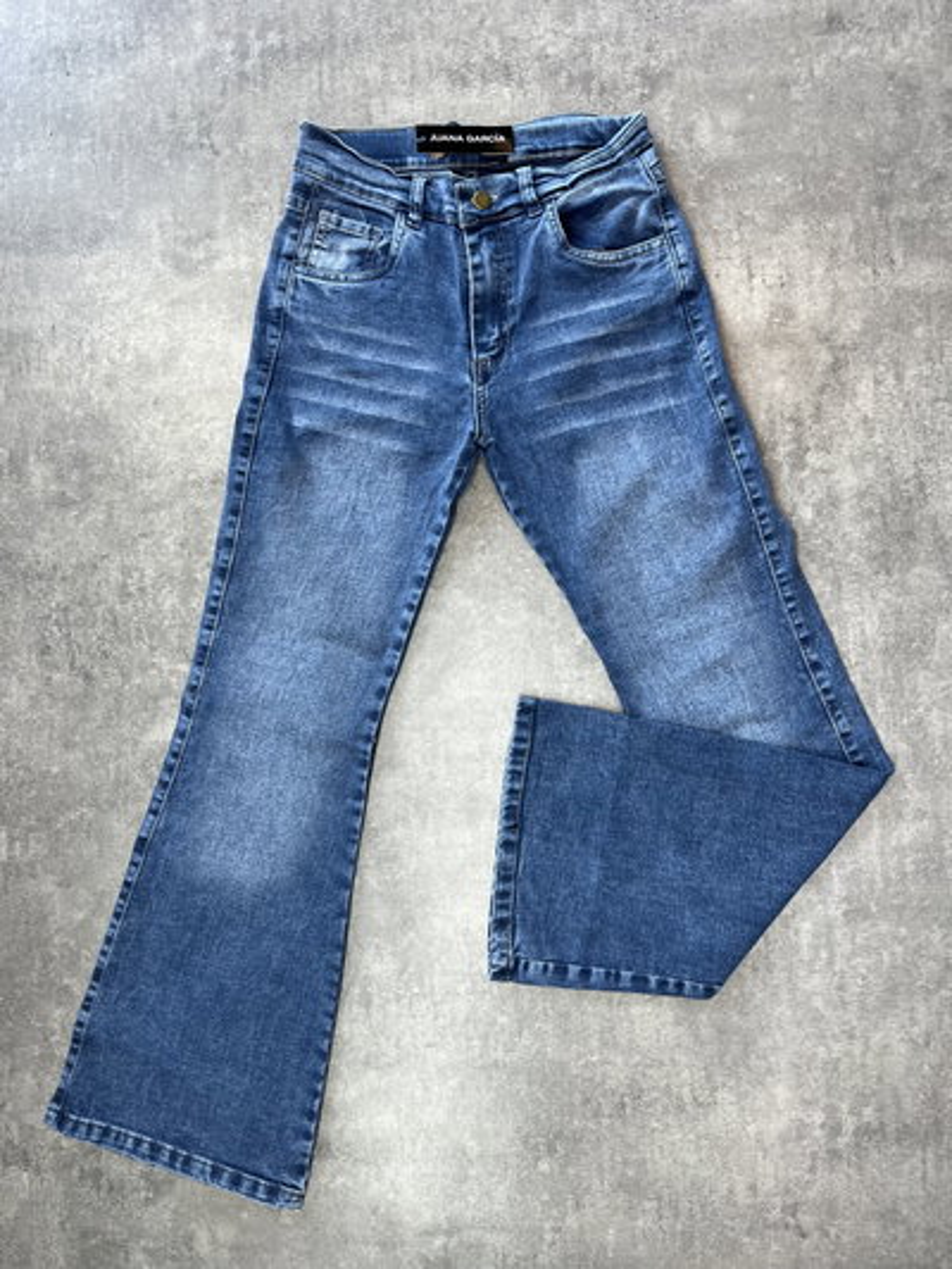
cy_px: 634
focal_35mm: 26
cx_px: 476
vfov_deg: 67.3
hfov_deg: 53.1
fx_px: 953
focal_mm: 5.1
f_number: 1.6
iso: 50
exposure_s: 1/100
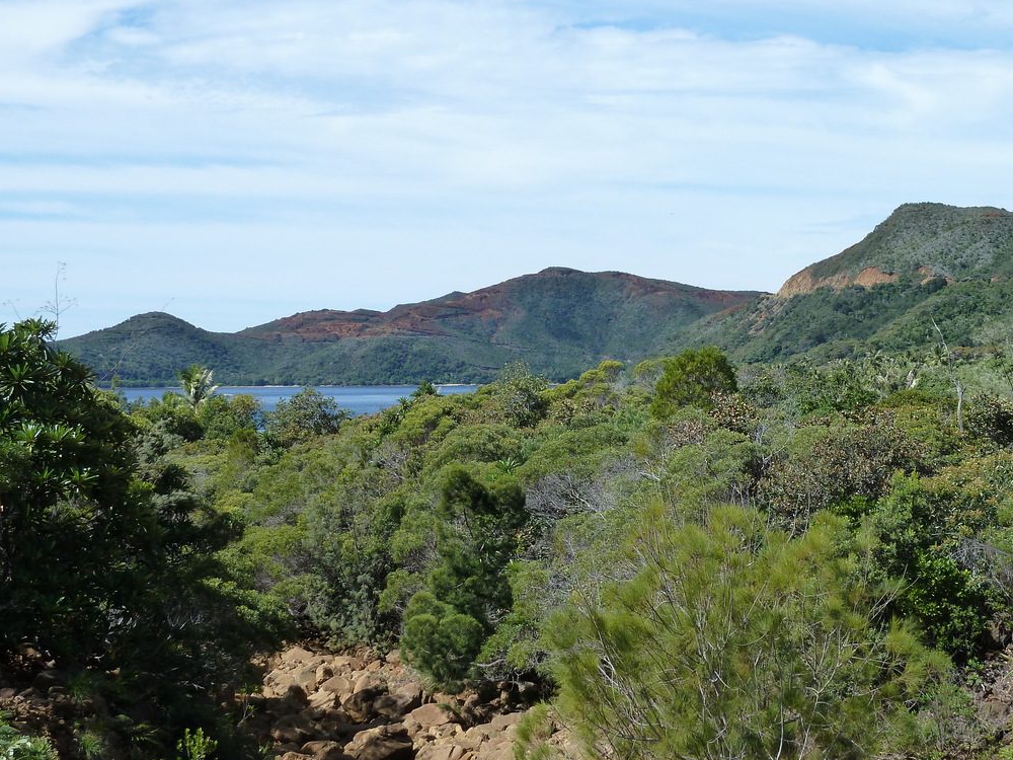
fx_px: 1931
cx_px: 602
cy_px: 413
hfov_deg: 29.3
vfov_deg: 22.2
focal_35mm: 66
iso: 125
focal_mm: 9.1
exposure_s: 1/500
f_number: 4.5
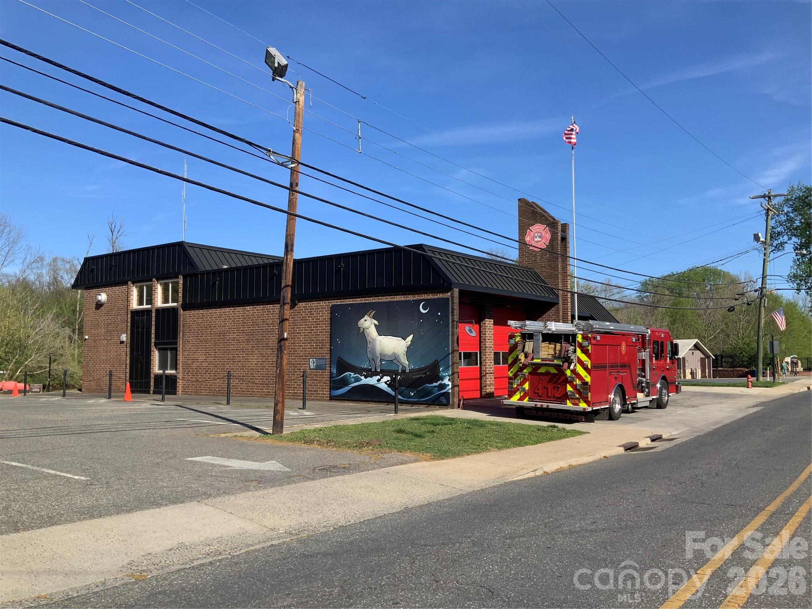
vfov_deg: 48.2
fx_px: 680
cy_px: 304
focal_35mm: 29
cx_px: 406
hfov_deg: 61.7
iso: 16
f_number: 1.8
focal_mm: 3
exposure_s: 1/1848
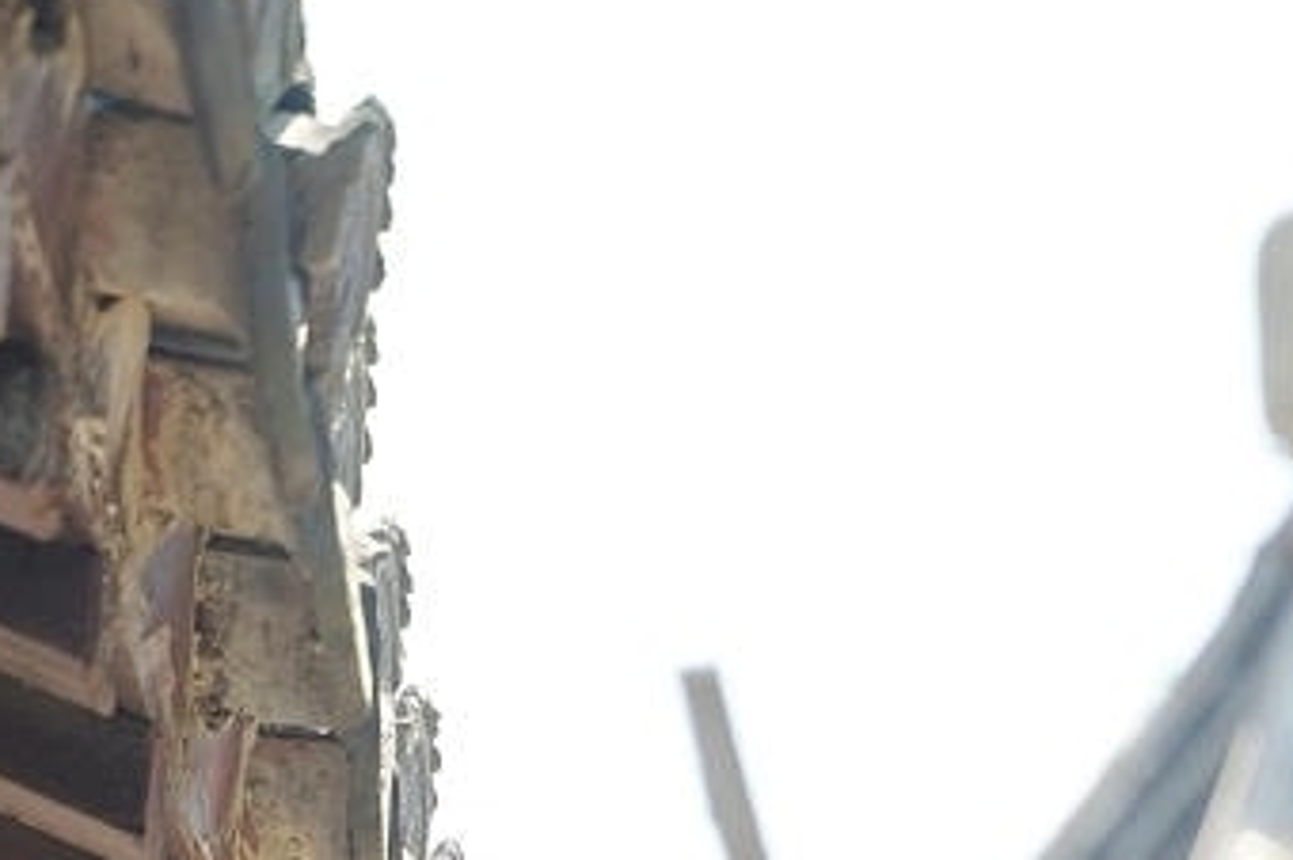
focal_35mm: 265
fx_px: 9509
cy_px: 1469
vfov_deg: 5.1
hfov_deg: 7.8
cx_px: 1015
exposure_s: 1/100
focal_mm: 75
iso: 100
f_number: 4
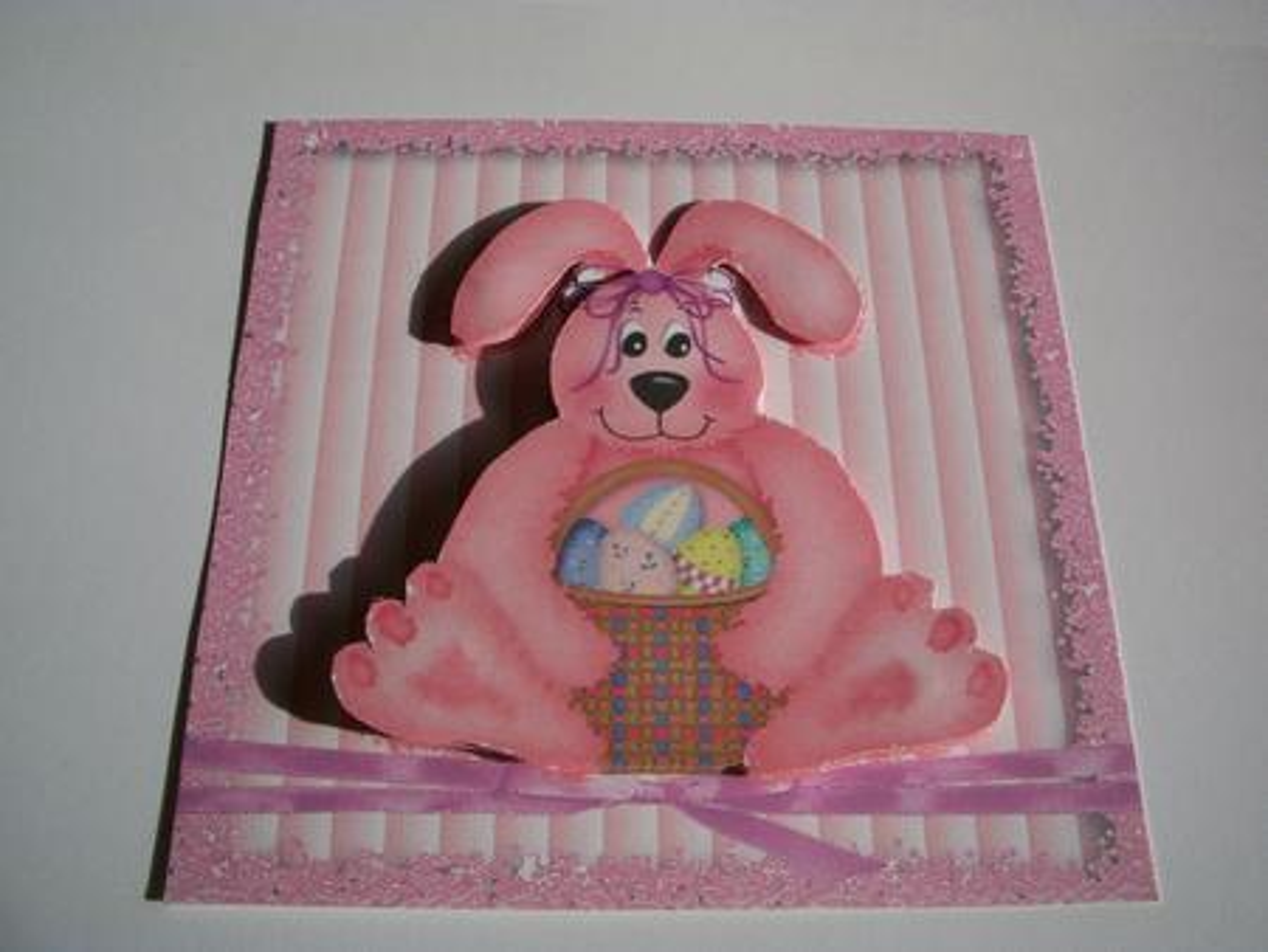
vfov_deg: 40.7
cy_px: 476
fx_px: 1283
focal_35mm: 35
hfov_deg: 52.6
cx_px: 634
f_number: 5.6
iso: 80
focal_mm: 6.3
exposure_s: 1/250
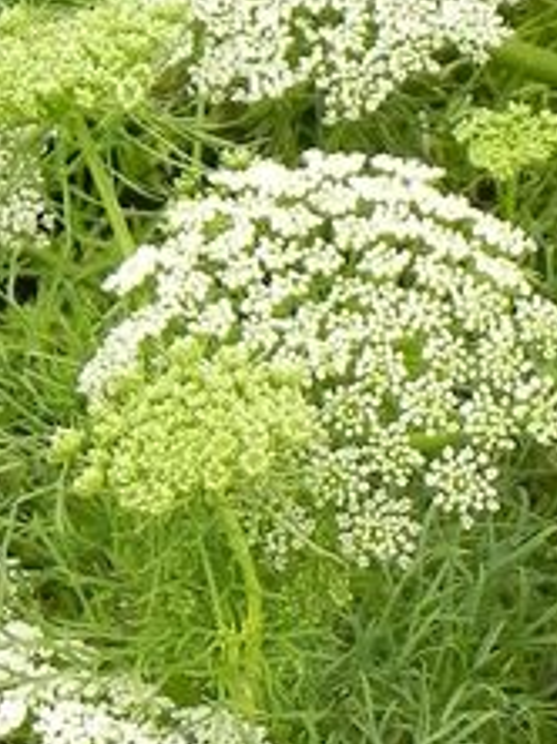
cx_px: 339
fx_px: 8147
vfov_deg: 5.2
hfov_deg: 3.9
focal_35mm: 379
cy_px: 543
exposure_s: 1/250
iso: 160
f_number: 4.5
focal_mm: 18.8
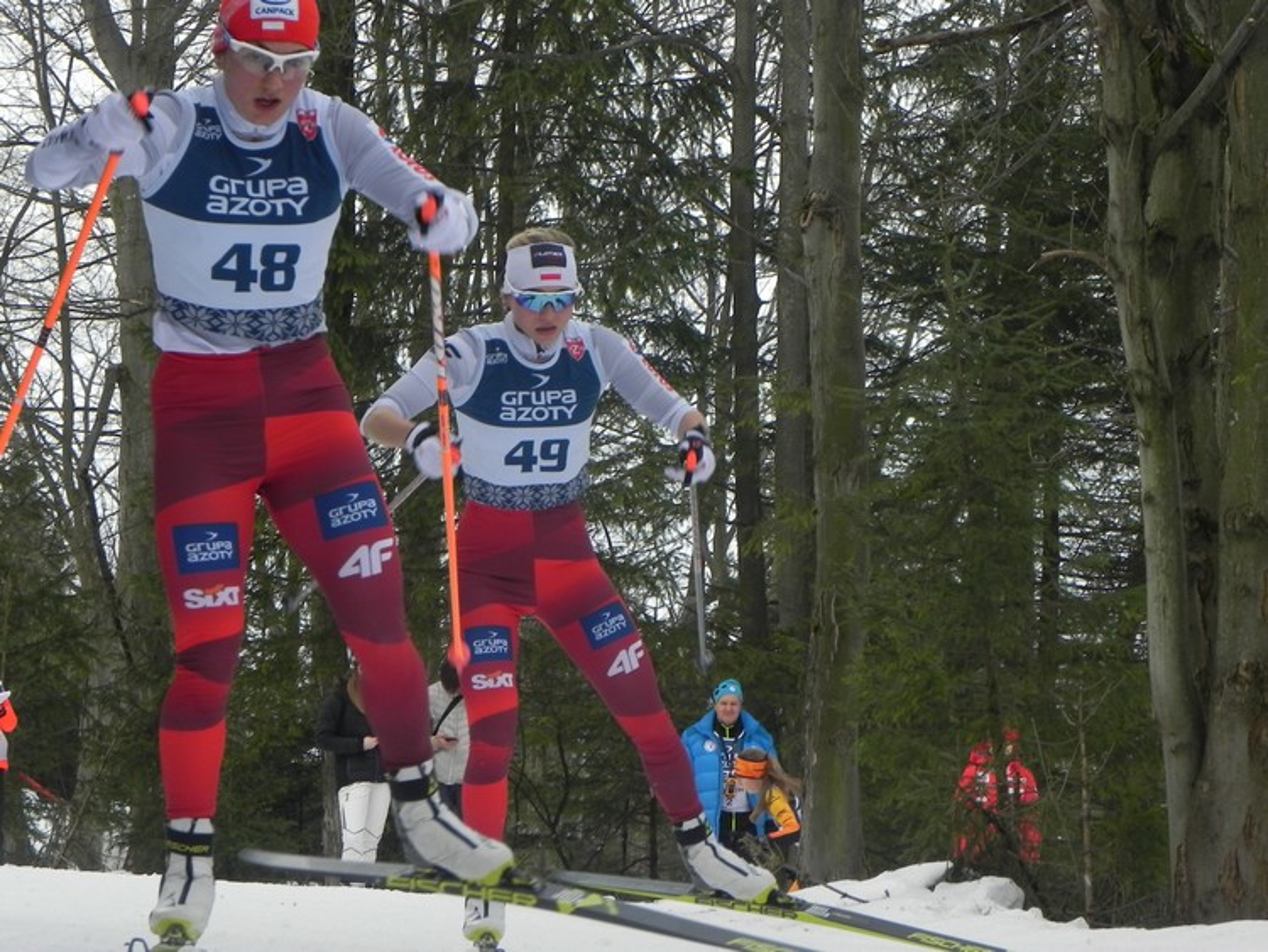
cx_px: 634
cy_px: 476
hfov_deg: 12.2
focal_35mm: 162
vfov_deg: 9.2
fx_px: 5936
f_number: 5
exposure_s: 1/217
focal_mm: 28.8
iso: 160
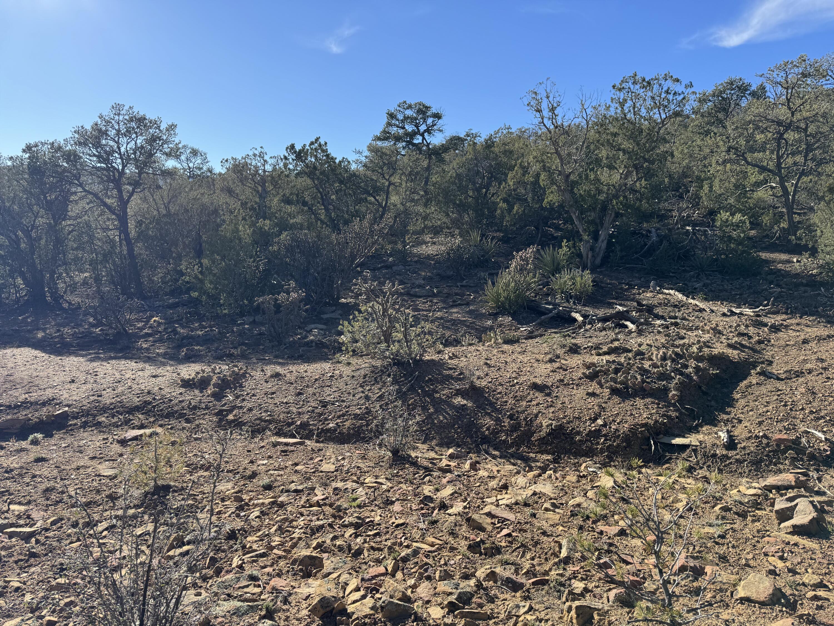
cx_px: 417
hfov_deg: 71.6
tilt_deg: -7.8
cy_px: 313
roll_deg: -3.8
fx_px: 578
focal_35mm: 24
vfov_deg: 56.8
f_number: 1.78
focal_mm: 6.76
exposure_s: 1/2415
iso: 80
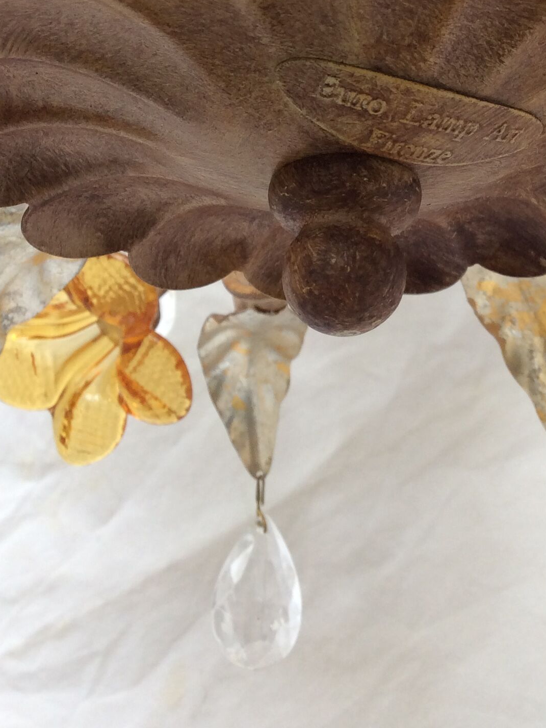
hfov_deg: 24.8
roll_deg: +4.3
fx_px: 1220
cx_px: 441
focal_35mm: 58
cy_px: 149
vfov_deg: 32.4
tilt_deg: +28.3
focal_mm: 3.3
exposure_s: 1/133
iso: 32
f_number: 2.4
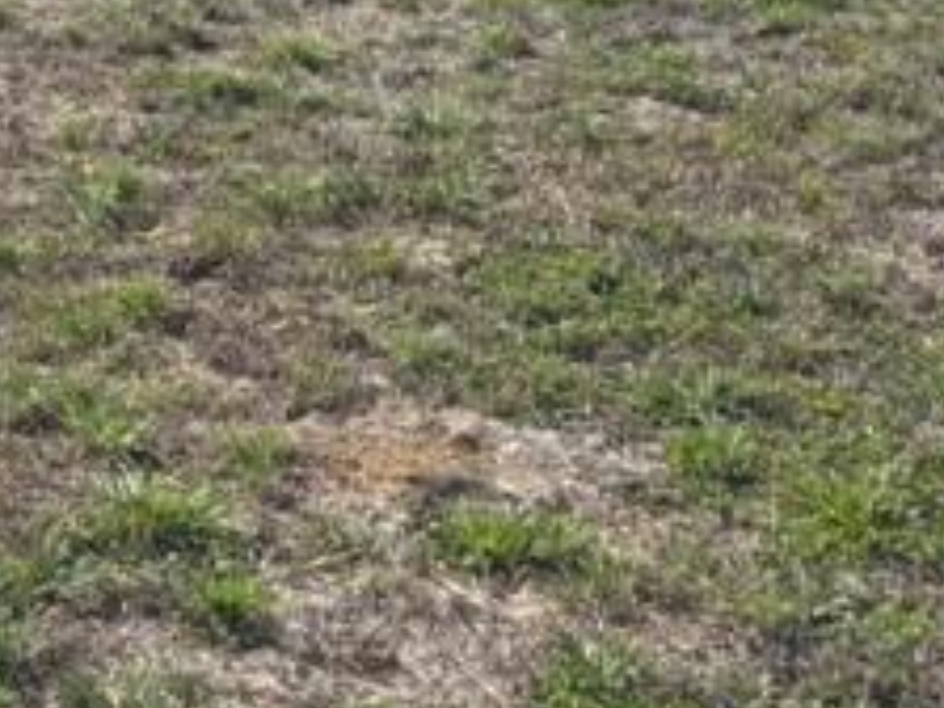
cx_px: -413
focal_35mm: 119
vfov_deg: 11.0
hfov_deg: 15.4
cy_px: -856
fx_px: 3245
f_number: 1.6
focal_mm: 5.96
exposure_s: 1/4854
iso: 50
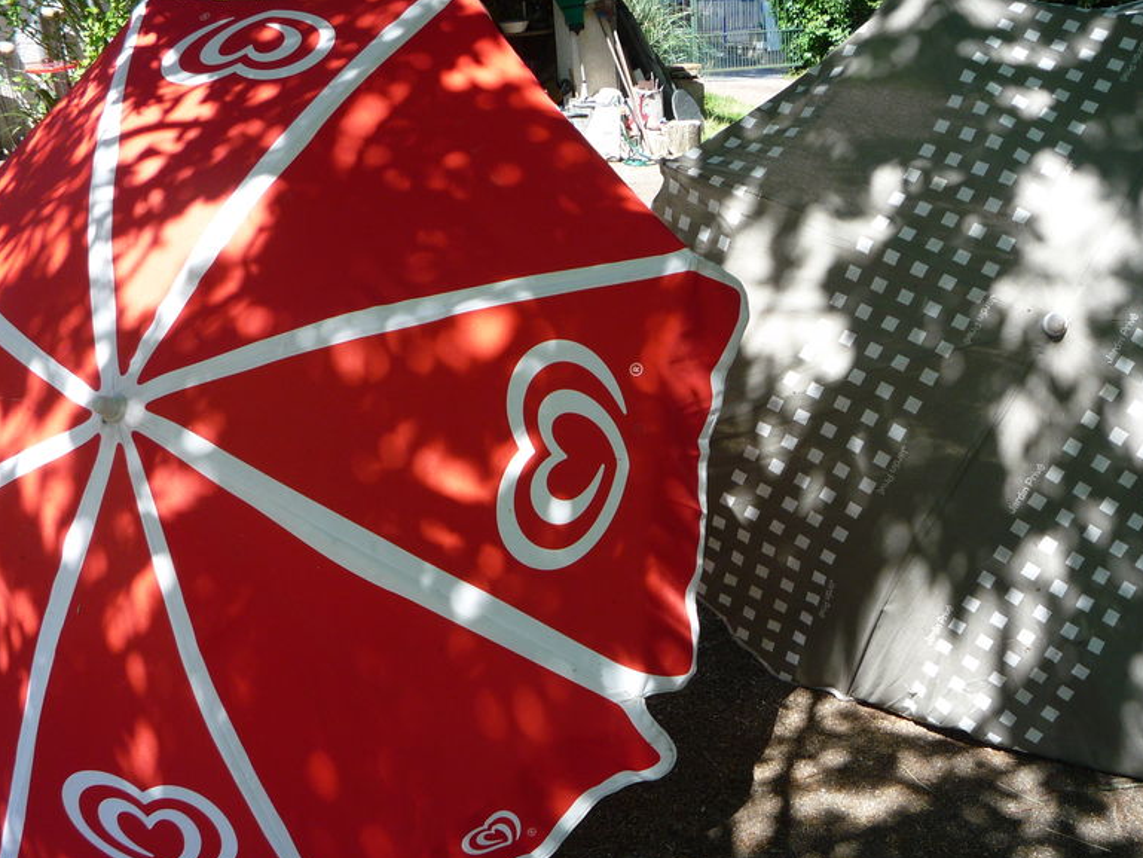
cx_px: 666
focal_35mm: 39
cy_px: 519
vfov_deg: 36.7
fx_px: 1288
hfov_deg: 47.7
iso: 100
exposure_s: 1/160
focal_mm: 5.2
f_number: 4
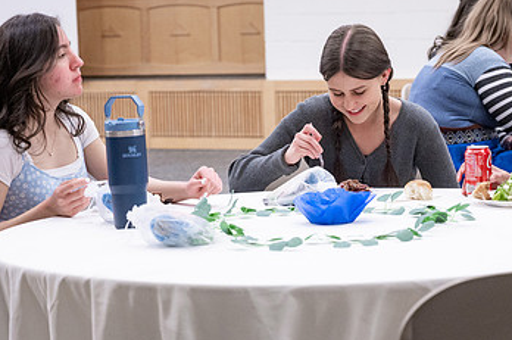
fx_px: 1875
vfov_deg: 10.4
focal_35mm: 132
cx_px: 360
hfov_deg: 15.5
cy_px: 134
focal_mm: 70
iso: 1600
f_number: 4
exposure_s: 1/200
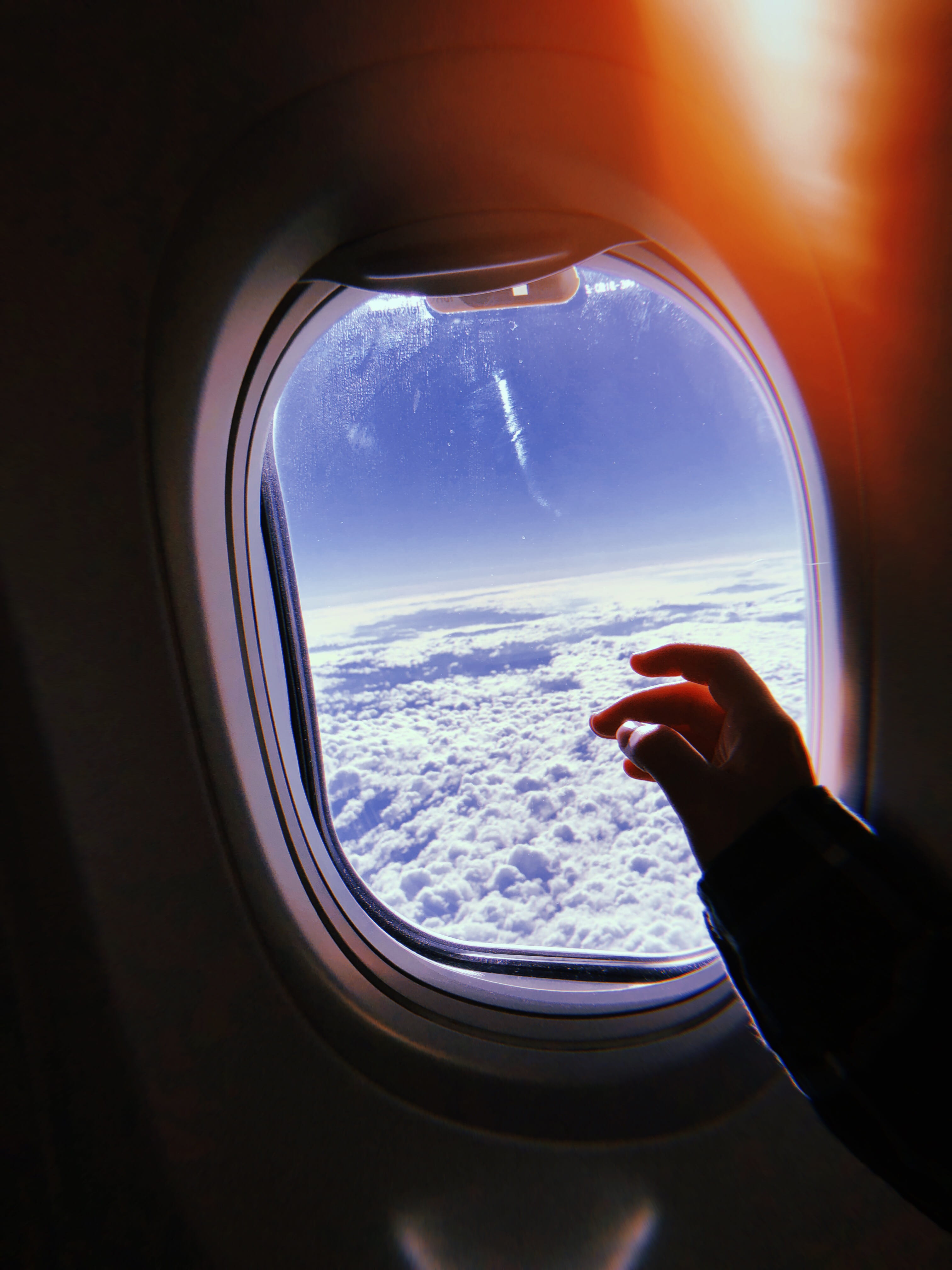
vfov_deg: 63.4
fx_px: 1027
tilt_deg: -7.2
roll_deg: +6.7
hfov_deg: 49.7
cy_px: 635
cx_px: 476
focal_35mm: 28
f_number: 1.8
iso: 20
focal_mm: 3.99
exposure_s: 1/2857
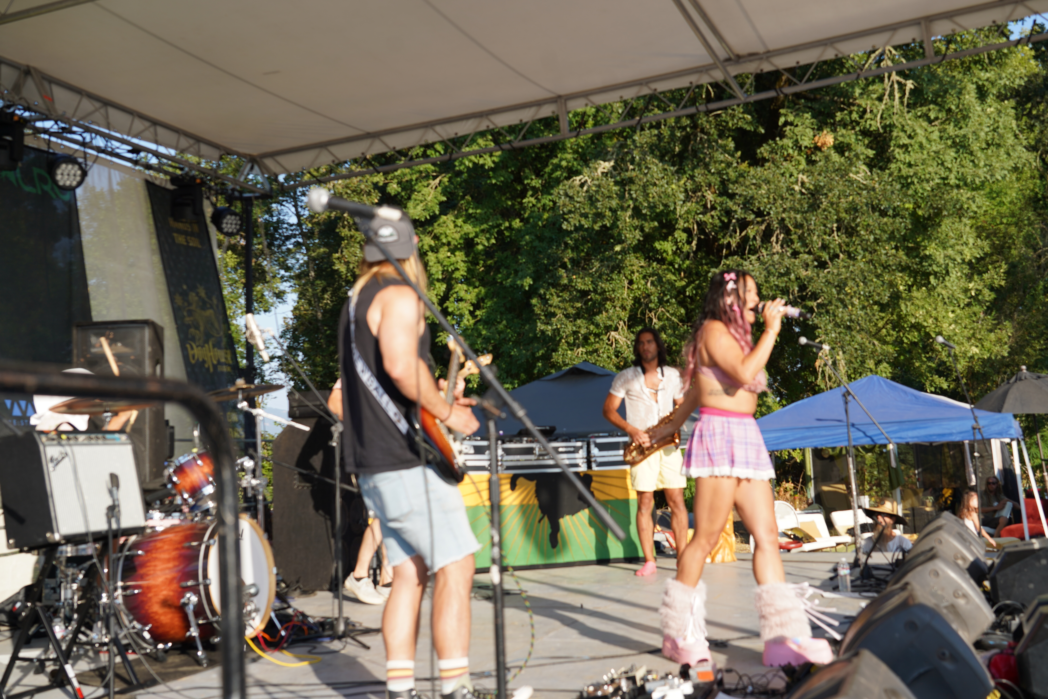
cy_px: 350
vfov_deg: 31.9
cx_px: 524
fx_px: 1223
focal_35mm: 42
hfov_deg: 46.4
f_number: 5
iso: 100
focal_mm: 42
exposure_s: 1/250
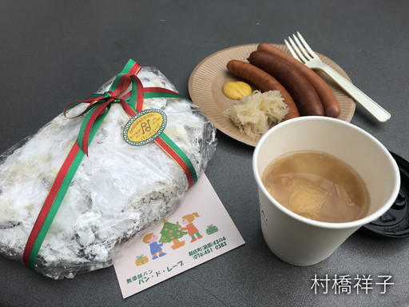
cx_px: 204
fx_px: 331
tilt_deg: -48.8
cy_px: 154
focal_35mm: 28
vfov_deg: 49.7
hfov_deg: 63.4
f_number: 1.8
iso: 20
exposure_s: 1/378
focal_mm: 3.99
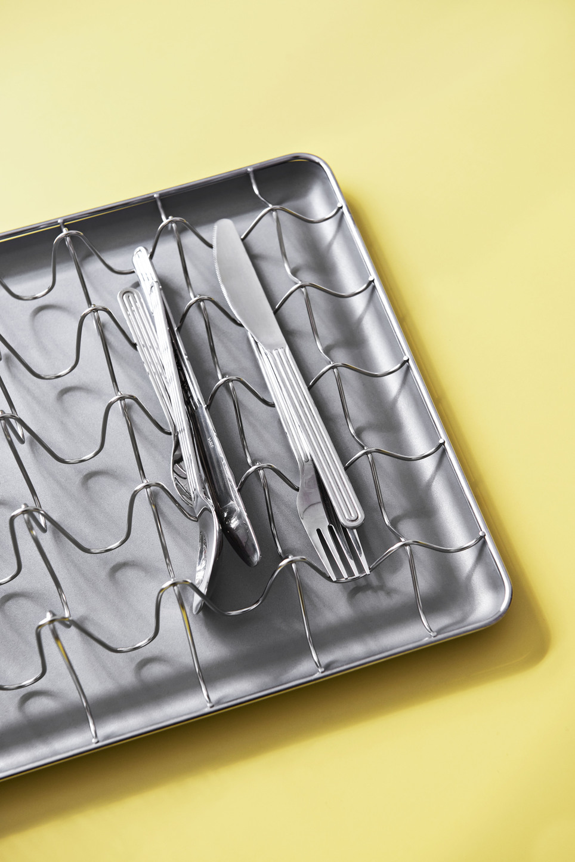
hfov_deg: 21.9
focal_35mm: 62
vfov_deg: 32.4
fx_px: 1484
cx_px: 288
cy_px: 431
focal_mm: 62
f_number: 6.3
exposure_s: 1/6
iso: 100
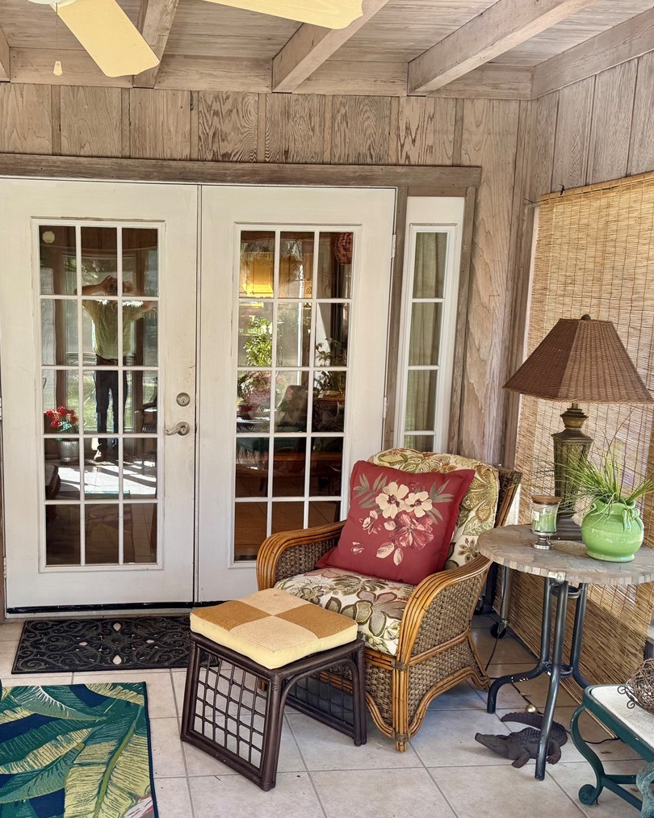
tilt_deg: -11.6
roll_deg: -0.8
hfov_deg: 39.5
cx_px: 203
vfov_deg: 49.0
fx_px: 895
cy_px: 446
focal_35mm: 37
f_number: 1.78
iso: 80
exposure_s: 1/121
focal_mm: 6.76
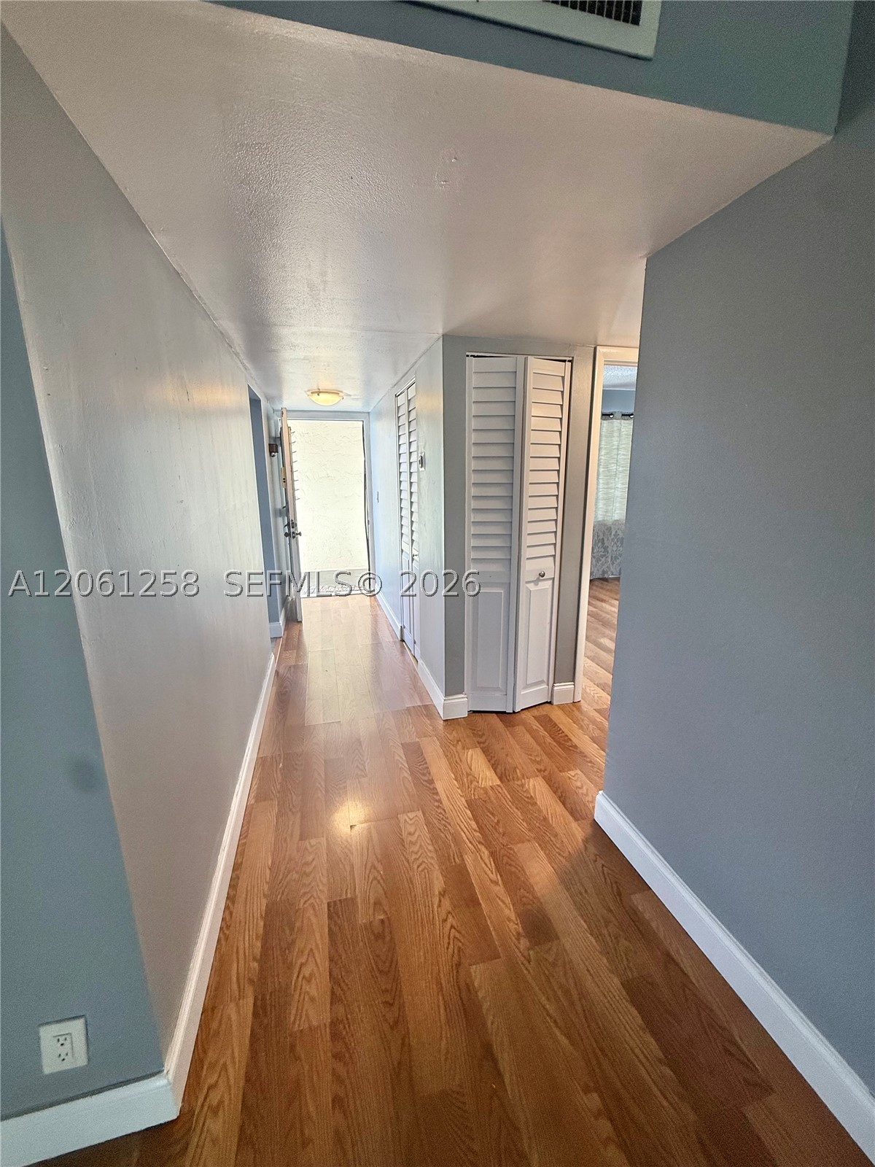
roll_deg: +0.0
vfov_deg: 102.1
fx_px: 472
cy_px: 584
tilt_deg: -12.5
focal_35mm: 14
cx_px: 438
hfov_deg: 85.7
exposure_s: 1/120
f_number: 2.2
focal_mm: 2.22
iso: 80
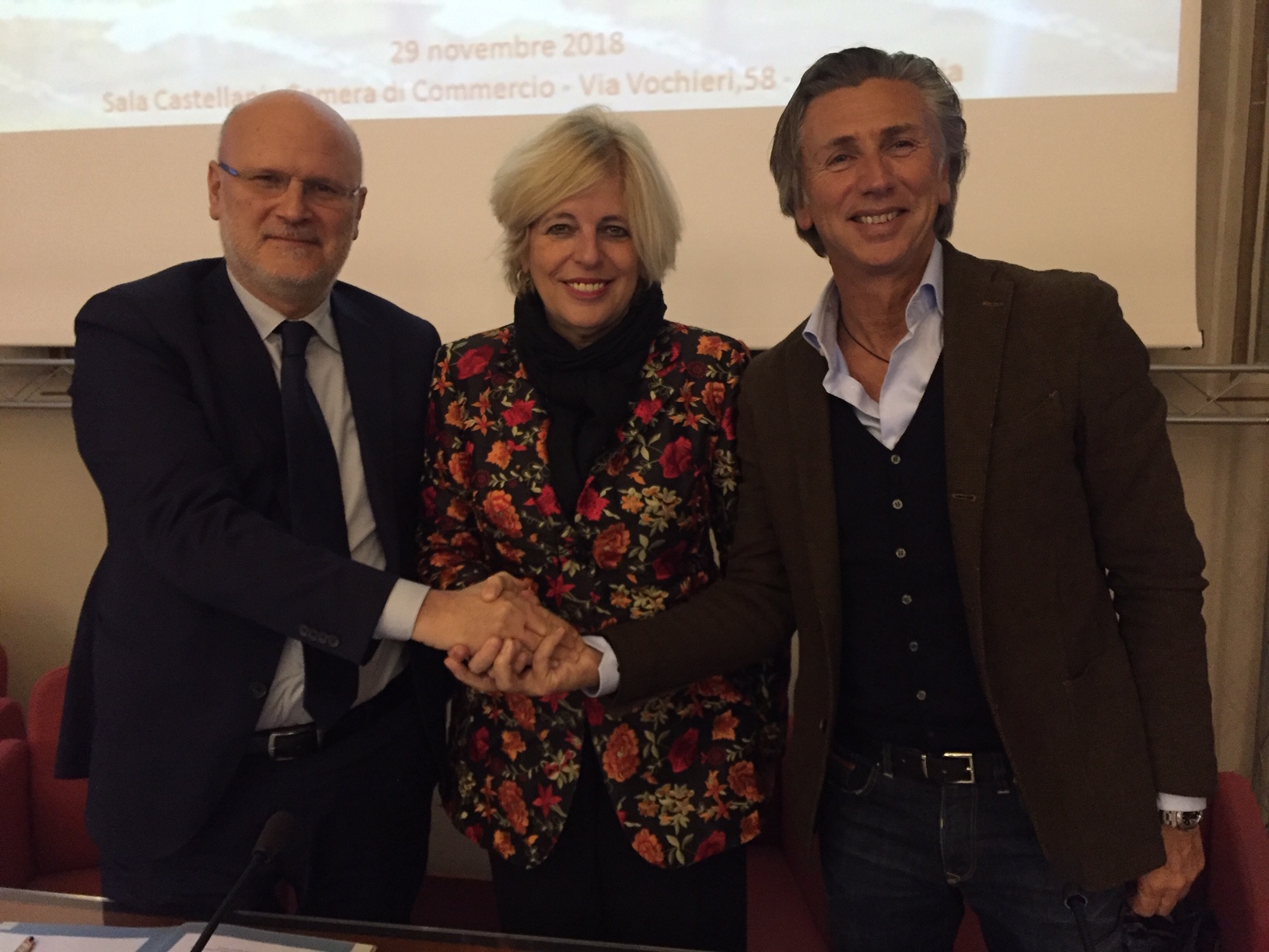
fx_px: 1063
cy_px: 476
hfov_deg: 61.7
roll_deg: -0.4
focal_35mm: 29
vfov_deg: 48.2
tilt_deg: -7.3
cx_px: 634
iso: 250
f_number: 2.2
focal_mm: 4.15
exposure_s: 1/25
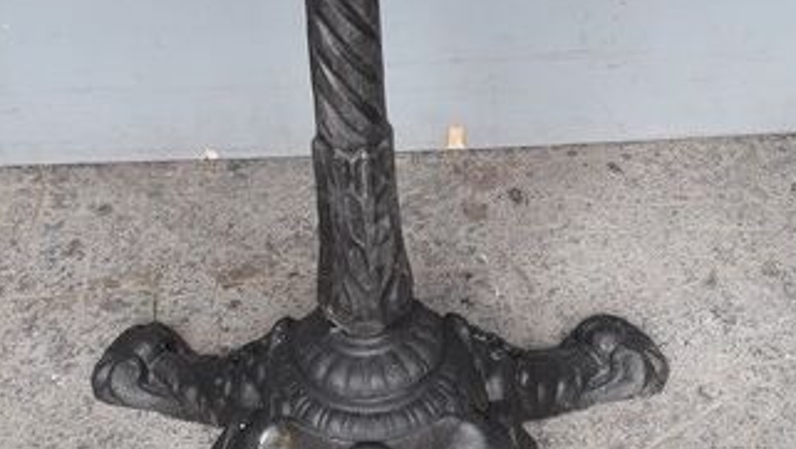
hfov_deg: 37.8
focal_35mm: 55
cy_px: 213
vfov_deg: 21.9
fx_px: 1162
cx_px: 352
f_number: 1.9
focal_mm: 3.6
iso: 40
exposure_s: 1/129
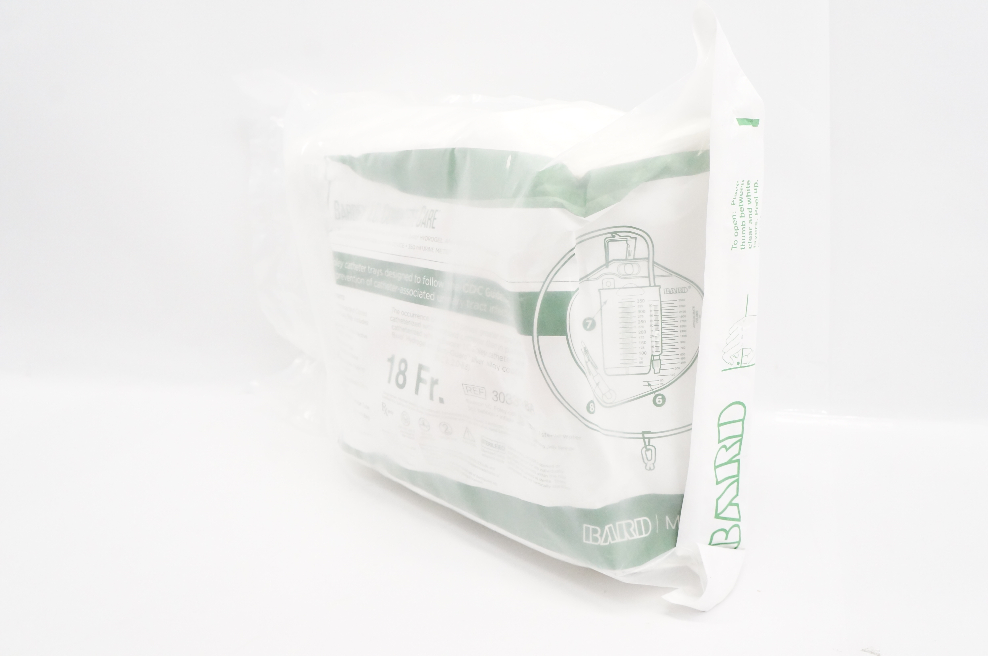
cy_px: 328
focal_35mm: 32
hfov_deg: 59.5
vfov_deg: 41.6
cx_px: 494
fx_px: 864
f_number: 8
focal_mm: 21
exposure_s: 1/250
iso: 3200
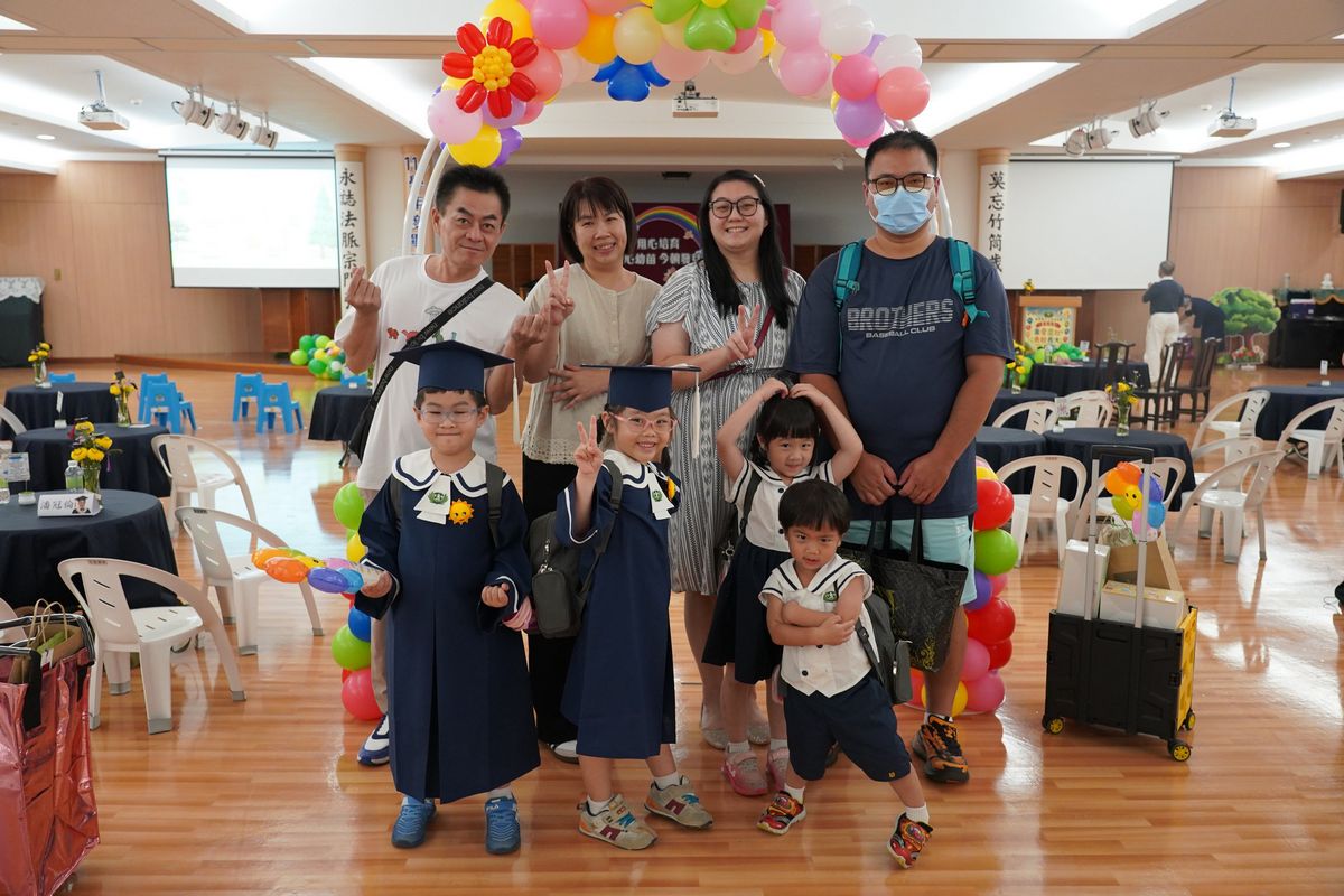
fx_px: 1120
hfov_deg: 61.9
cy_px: 448
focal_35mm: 30
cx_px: 672
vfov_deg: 43.6
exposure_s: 1/160
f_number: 4
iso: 3200
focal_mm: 30
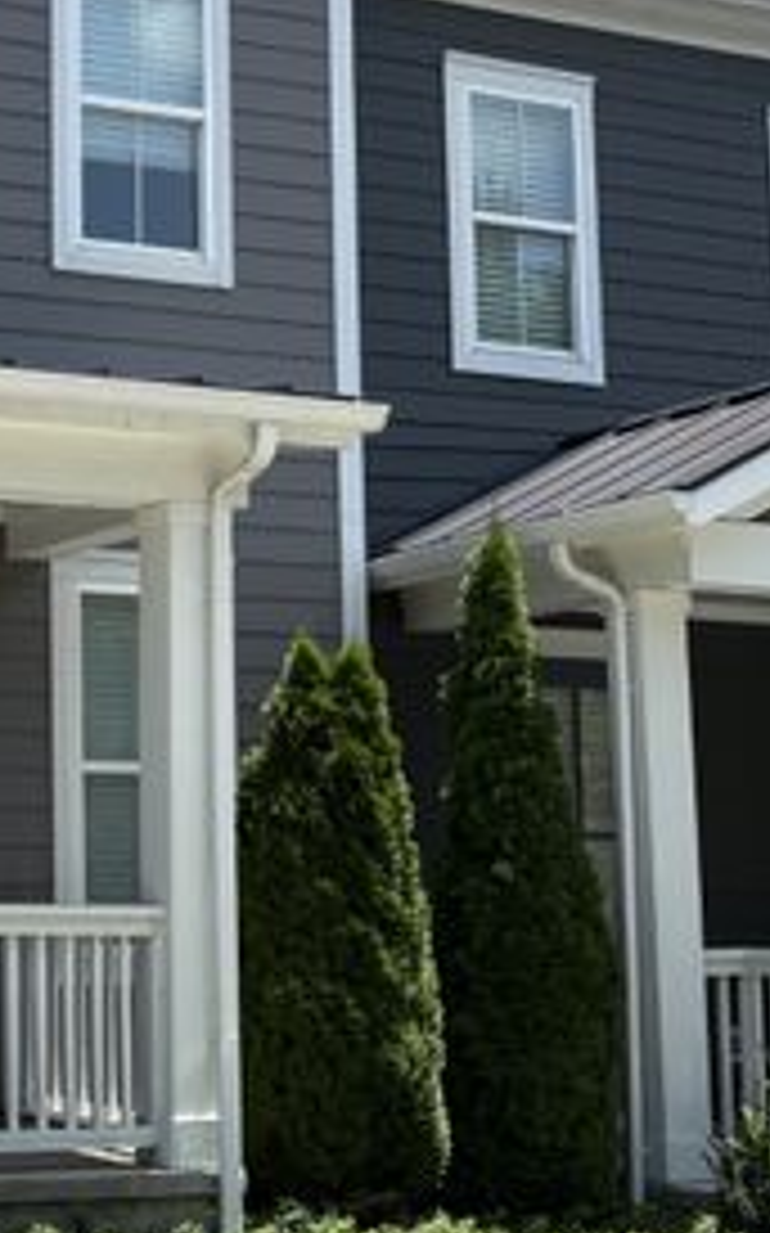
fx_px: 2252
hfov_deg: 18.3
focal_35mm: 67
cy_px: 596
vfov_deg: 30.6
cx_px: -185
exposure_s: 1/2451
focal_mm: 5.96
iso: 50
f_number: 1.6
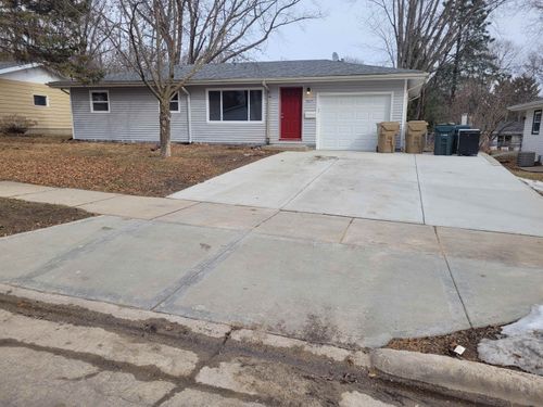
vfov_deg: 53.1
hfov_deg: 67.3
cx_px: 272
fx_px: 408
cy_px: 204
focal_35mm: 26
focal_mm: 5.4
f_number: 1.8
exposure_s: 1/1497
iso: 40
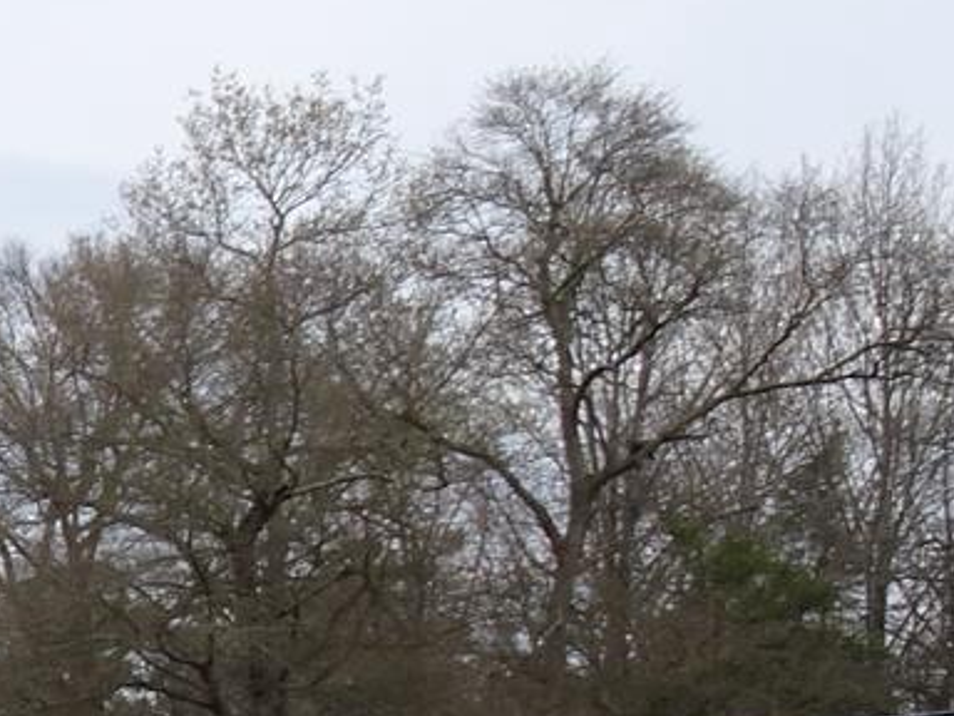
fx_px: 3528
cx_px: -1183
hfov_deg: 12.7
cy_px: 1218
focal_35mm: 128
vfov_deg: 10.9
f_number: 3.5
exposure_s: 1/500
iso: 80
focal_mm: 4.1
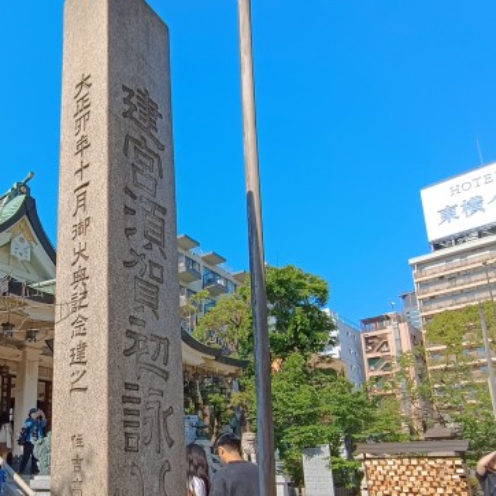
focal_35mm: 30
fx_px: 486
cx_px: 119
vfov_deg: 52.2
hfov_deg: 51.5
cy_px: 358
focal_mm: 1.66
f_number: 2.2
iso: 52
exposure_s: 1/716
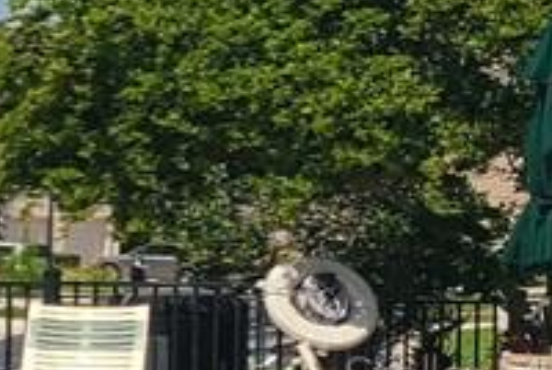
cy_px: 376
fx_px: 3317
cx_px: -1604
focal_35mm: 216
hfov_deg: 7.2
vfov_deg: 6.4
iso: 40
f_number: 1.8
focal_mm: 5.4
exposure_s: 1/3559
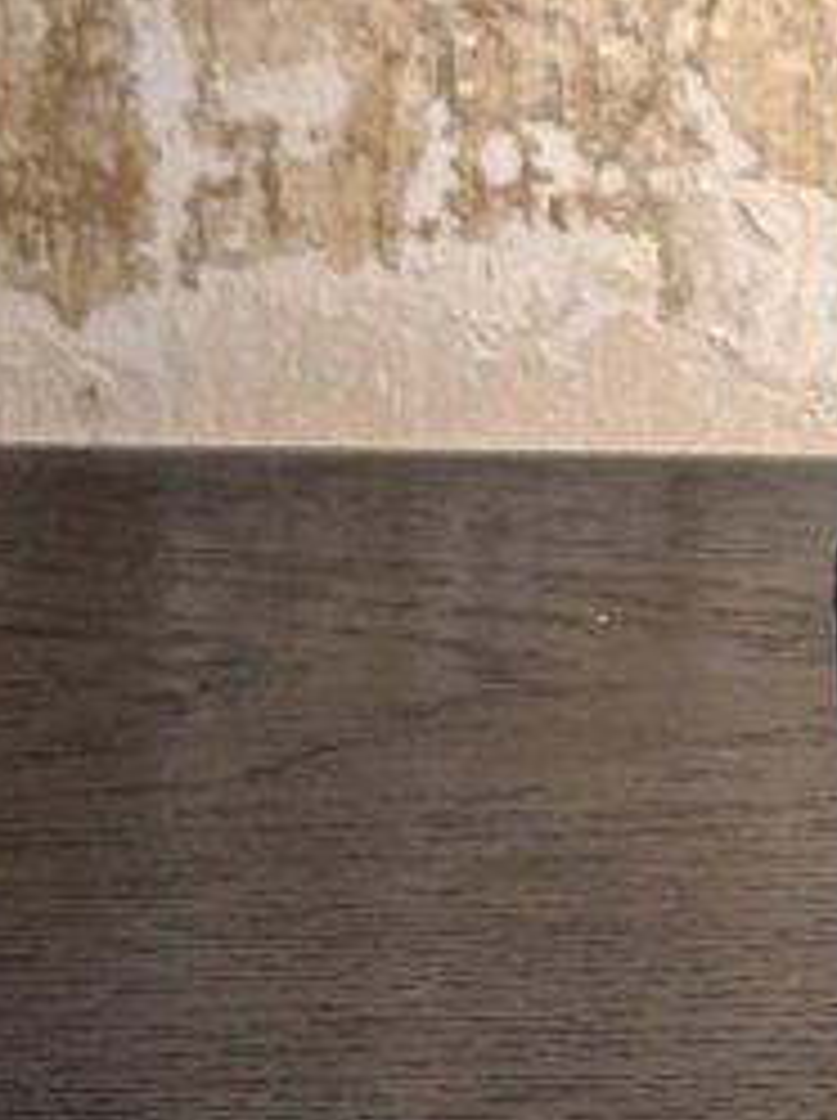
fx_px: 8113
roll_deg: +0.3
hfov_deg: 5.7
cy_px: -193
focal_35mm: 251
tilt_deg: -12.0
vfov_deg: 7.8
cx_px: 1822
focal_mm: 5.96
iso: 32
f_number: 1.6
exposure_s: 1/50
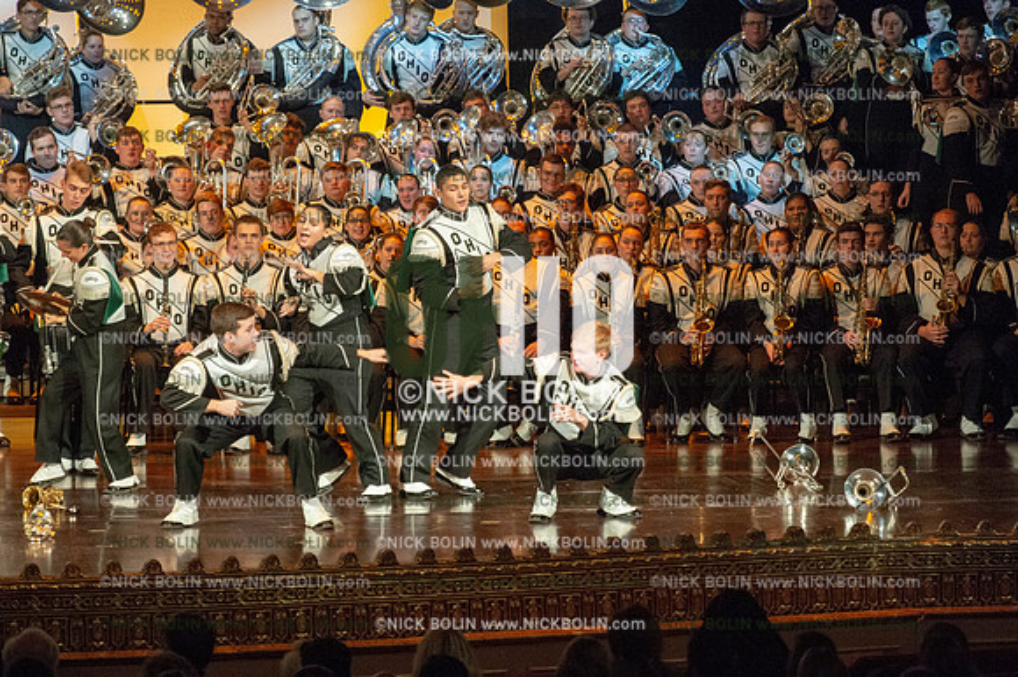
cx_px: 509
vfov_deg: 6.9
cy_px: 338
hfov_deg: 10.3
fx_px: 5652
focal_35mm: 200
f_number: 5.6
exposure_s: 1/320
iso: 8000
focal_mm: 200
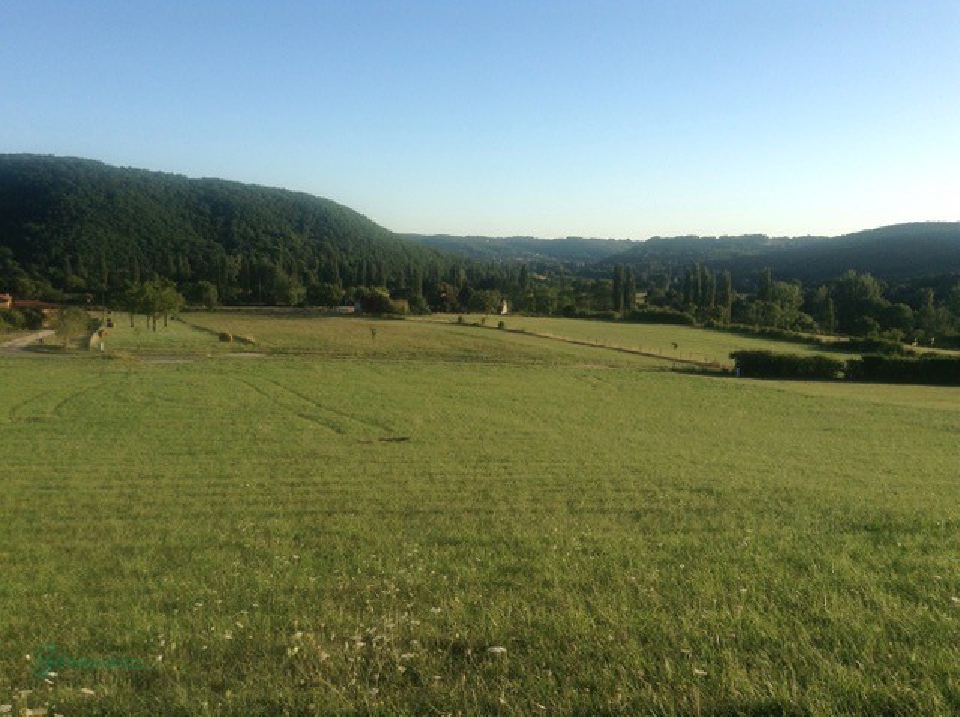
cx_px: 480
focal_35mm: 33
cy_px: 358
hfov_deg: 55.4
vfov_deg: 42.8
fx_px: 914
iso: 32
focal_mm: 3.3
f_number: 2.4
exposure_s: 1/706
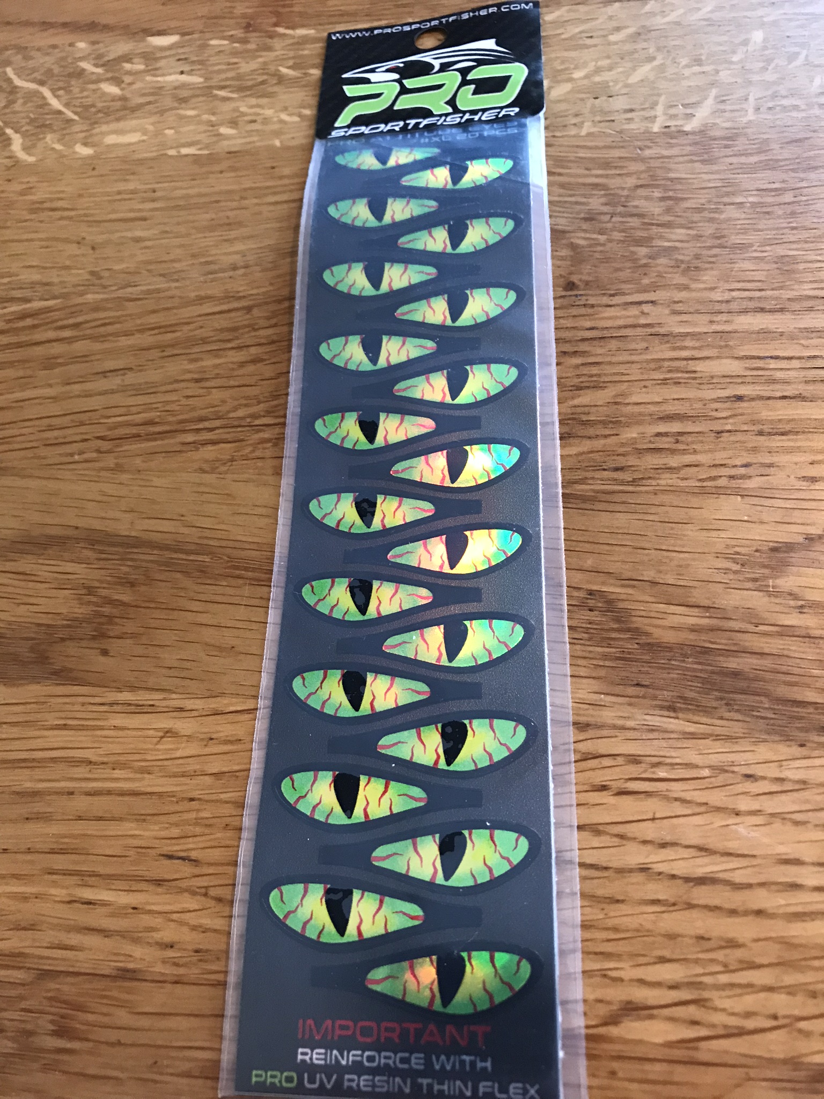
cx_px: 412
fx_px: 889
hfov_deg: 49.7
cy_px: 550
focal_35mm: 28
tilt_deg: -62.2
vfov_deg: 63.4
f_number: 1.8
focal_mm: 3.99
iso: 80
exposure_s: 1/17
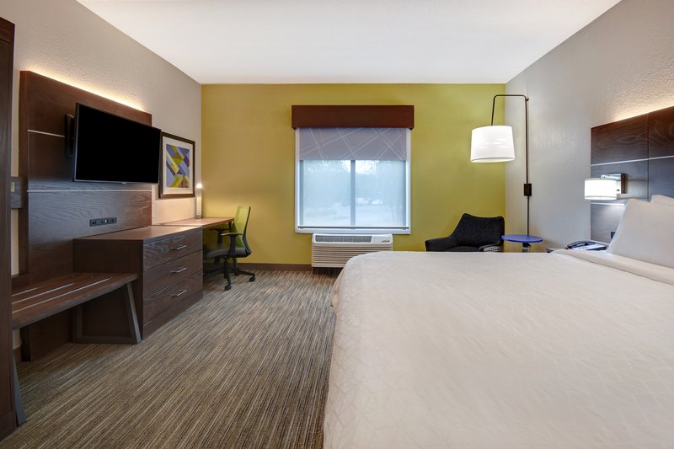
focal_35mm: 15
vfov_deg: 77.3
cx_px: 337
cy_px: 224
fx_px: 281
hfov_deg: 100.4
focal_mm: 10
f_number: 7.1
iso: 250
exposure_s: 1/10
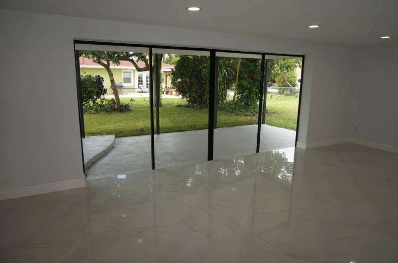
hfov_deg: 73.8
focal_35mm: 24
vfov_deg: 52.9
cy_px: 132
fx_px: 265
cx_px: 199
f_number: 5.6
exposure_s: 1/80
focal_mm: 16
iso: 100
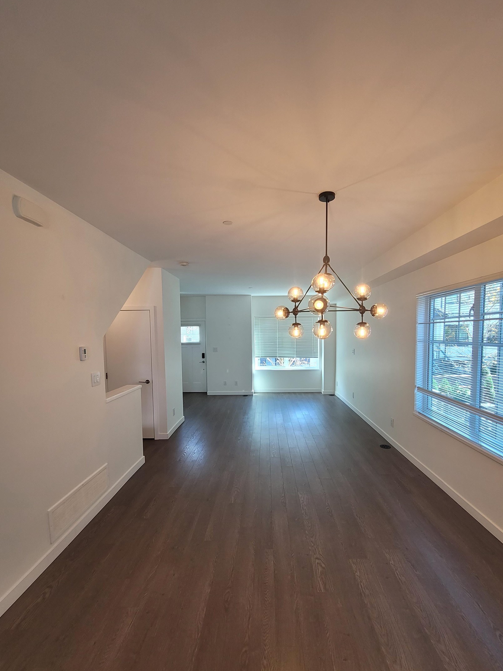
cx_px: 260
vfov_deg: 101.9
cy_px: 357
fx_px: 271
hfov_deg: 85.7
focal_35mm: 14
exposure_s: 1/60
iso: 160
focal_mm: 2.2
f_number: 2.2
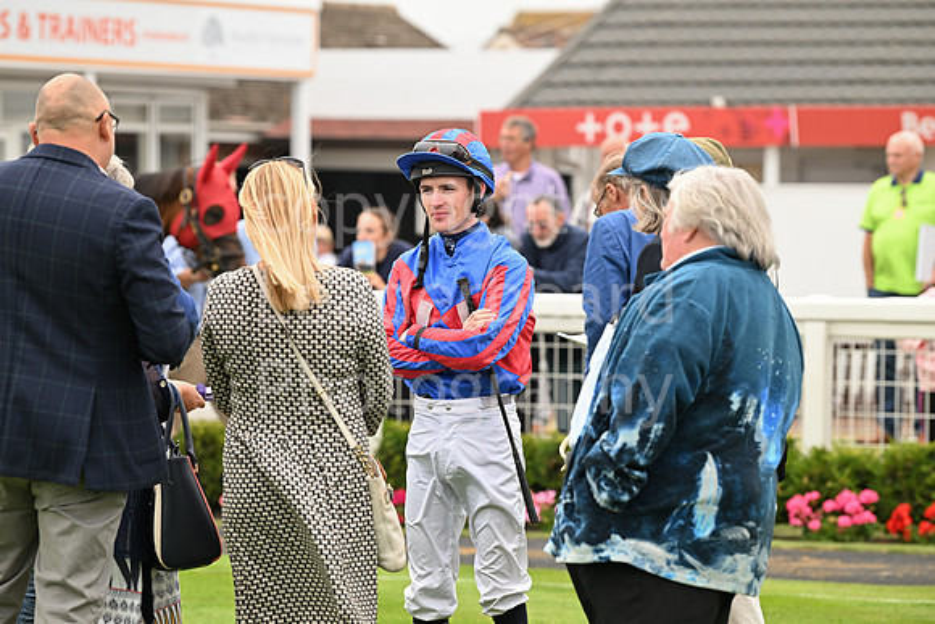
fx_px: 4806
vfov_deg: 7.4
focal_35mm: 185
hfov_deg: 11.1
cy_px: 312
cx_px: 468
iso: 640
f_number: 5
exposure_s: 1/250
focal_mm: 185
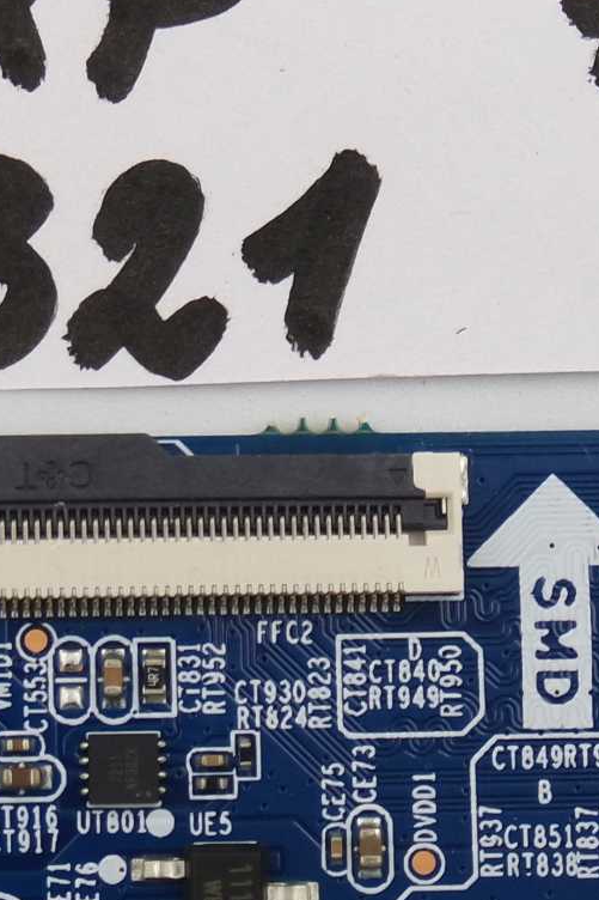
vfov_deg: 10.8
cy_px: 200
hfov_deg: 7.2
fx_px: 4744
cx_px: 328
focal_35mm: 190
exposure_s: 1/125
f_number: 4.5
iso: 160
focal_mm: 18
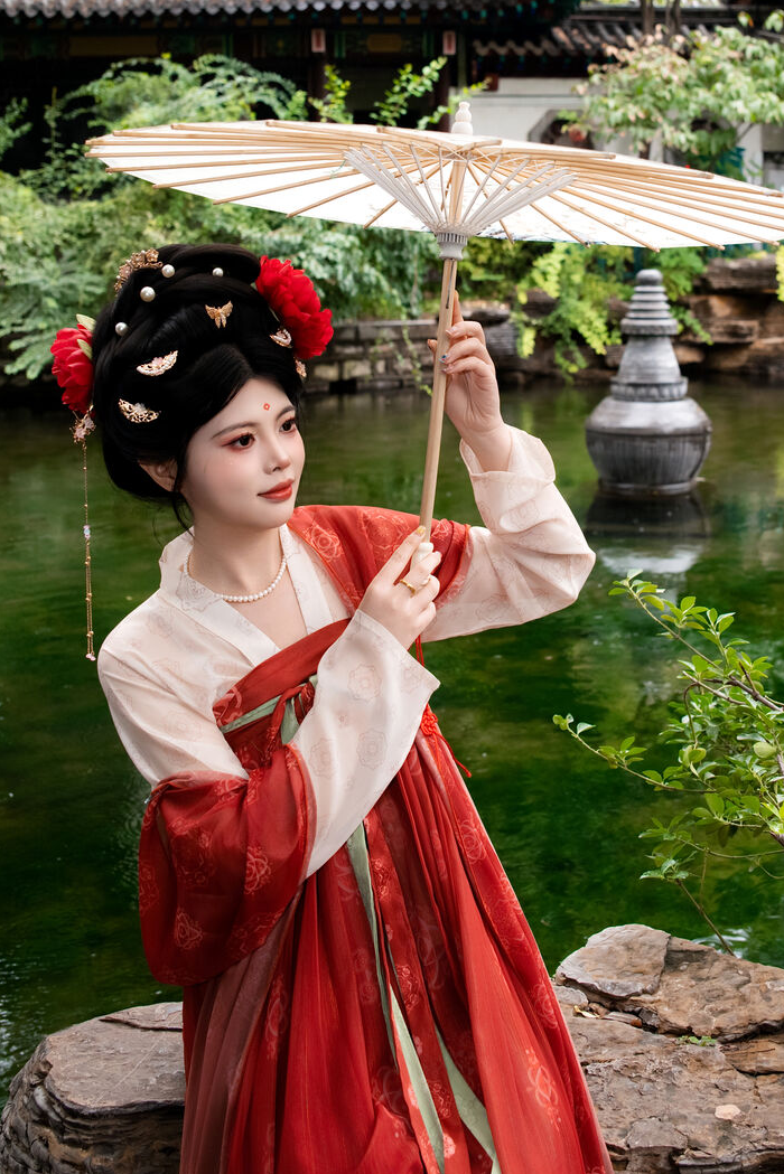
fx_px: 1567
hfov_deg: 27.9
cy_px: 351
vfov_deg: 40.4
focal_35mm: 48
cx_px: 535
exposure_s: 1/160
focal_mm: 28
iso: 800
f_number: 4
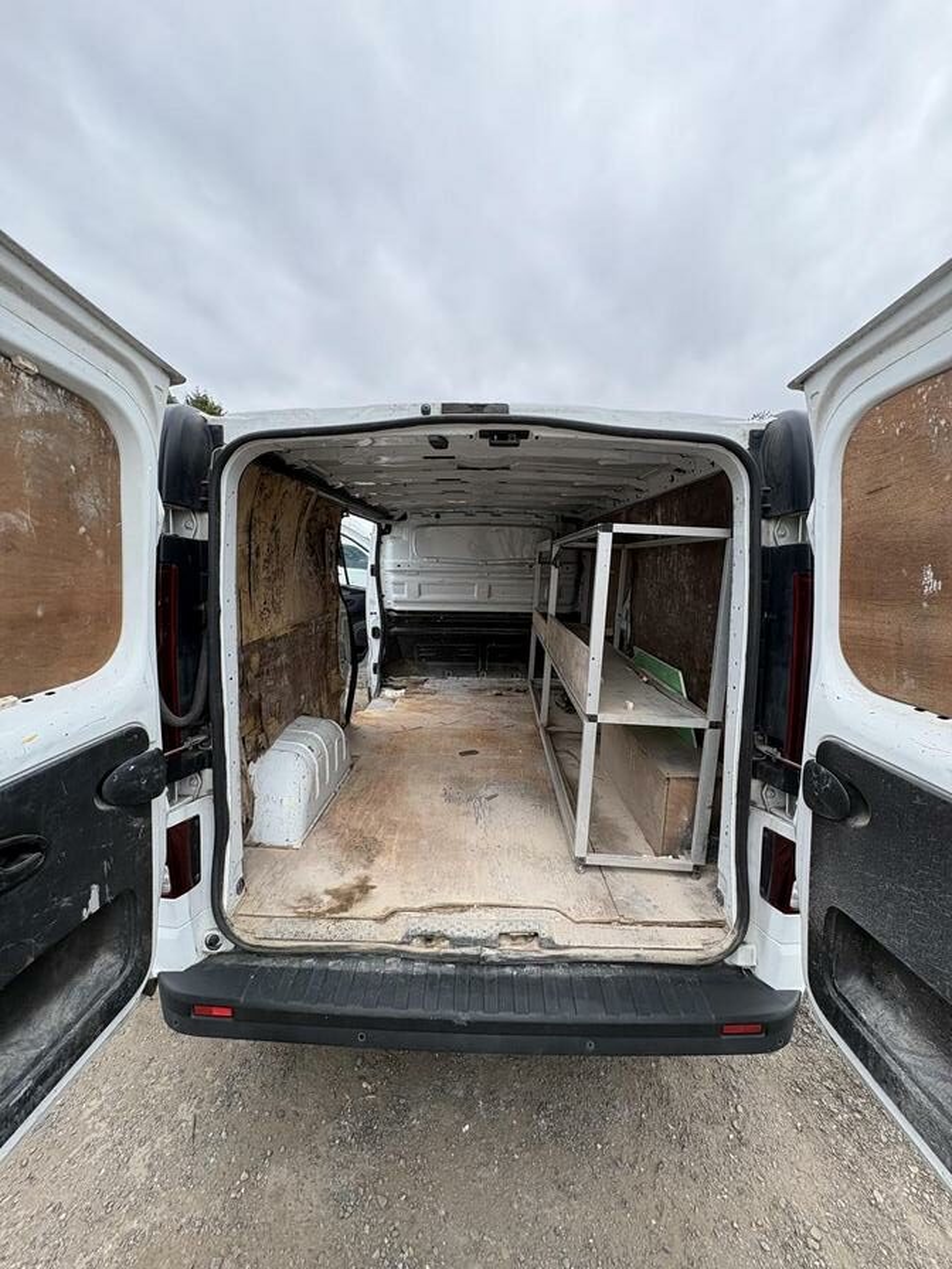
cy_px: 634
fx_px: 513
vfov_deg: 102.1
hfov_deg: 85.7
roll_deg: -0.5
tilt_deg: -9.1
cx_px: 476
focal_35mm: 14
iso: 64
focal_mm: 2.22
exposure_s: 1/505
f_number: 2.2
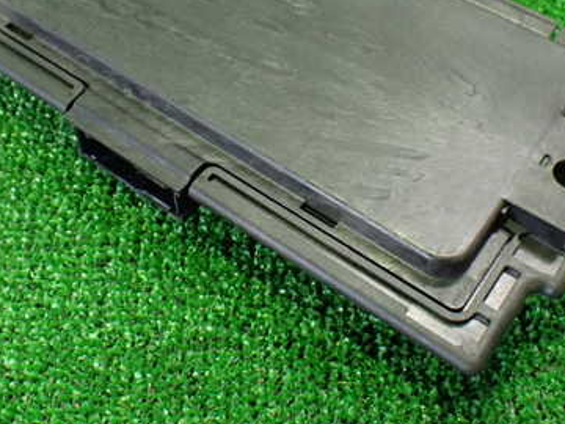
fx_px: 816
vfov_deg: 28.8
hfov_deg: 38.2
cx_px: 256
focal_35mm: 50
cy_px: 121
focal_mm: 5.4
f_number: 2.3
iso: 800
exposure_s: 1/30
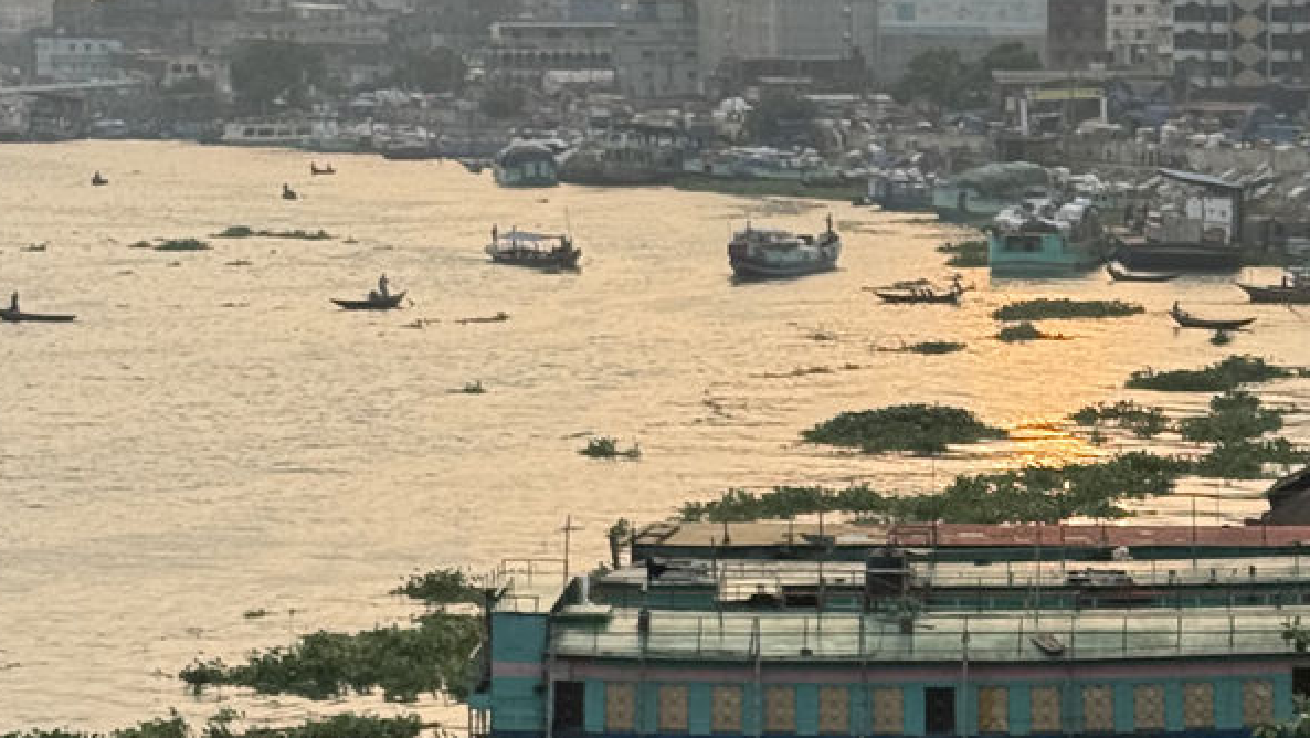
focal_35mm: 141
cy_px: 524
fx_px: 4899
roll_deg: -0.6
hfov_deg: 15.1
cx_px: 1169
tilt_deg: -5.8
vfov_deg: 8.6
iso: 64
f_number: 1.78
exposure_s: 1/1637
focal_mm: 6.76
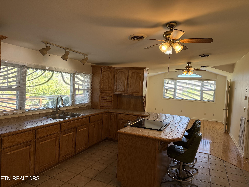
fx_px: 173
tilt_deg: -2.0
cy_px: 94
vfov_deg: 56.8
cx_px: 124
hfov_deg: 71.6
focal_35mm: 24
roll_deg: -3.0
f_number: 1.78
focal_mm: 6.76
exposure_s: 1/211
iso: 200
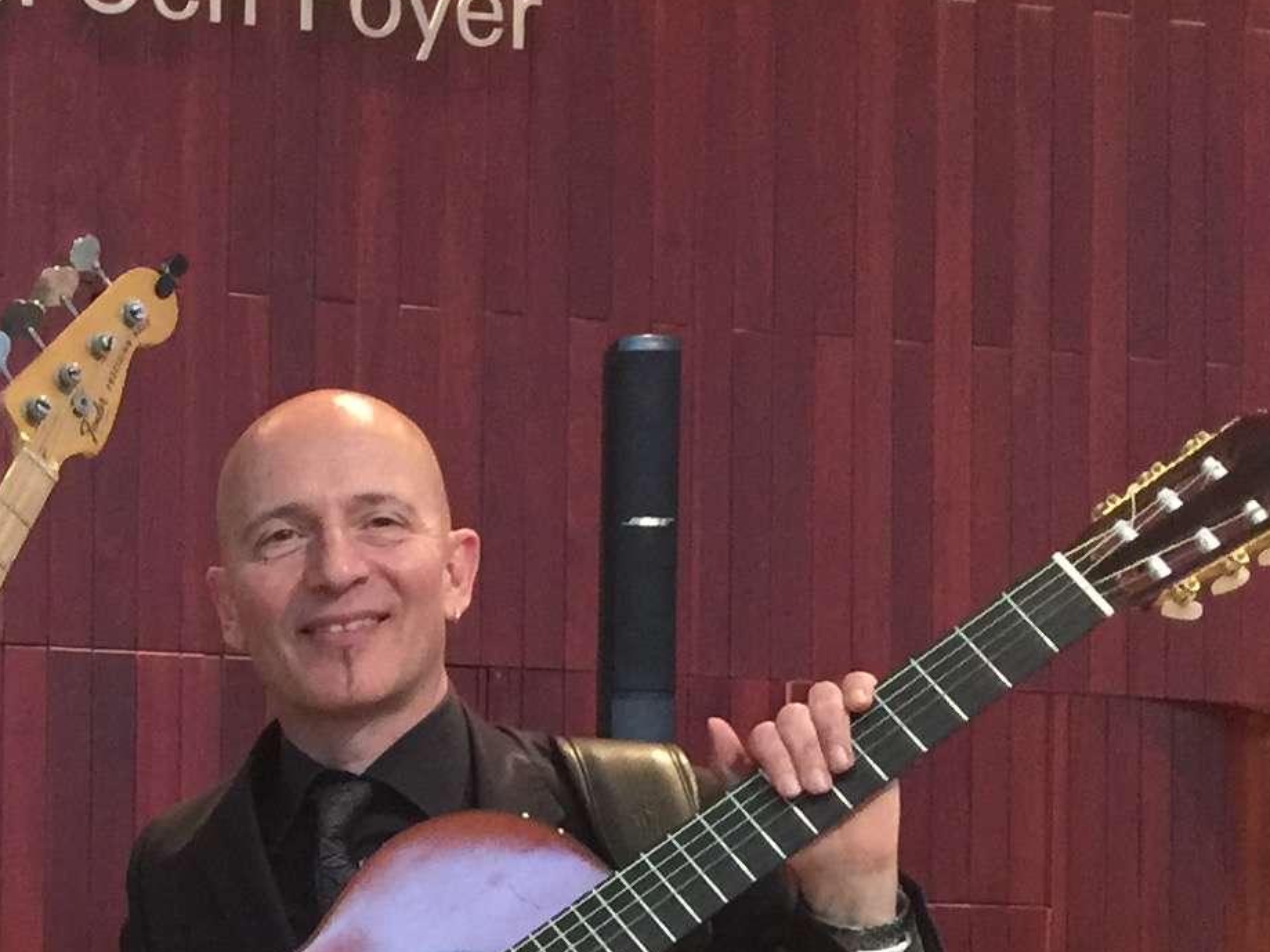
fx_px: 3778
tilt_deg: -2.5
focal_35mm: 103
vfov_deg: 13.9
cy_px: 1169
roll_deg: +0.1
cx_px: -489
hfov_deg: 17.6
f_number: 2.2
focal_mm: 4.15
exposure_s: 1/8
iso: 125
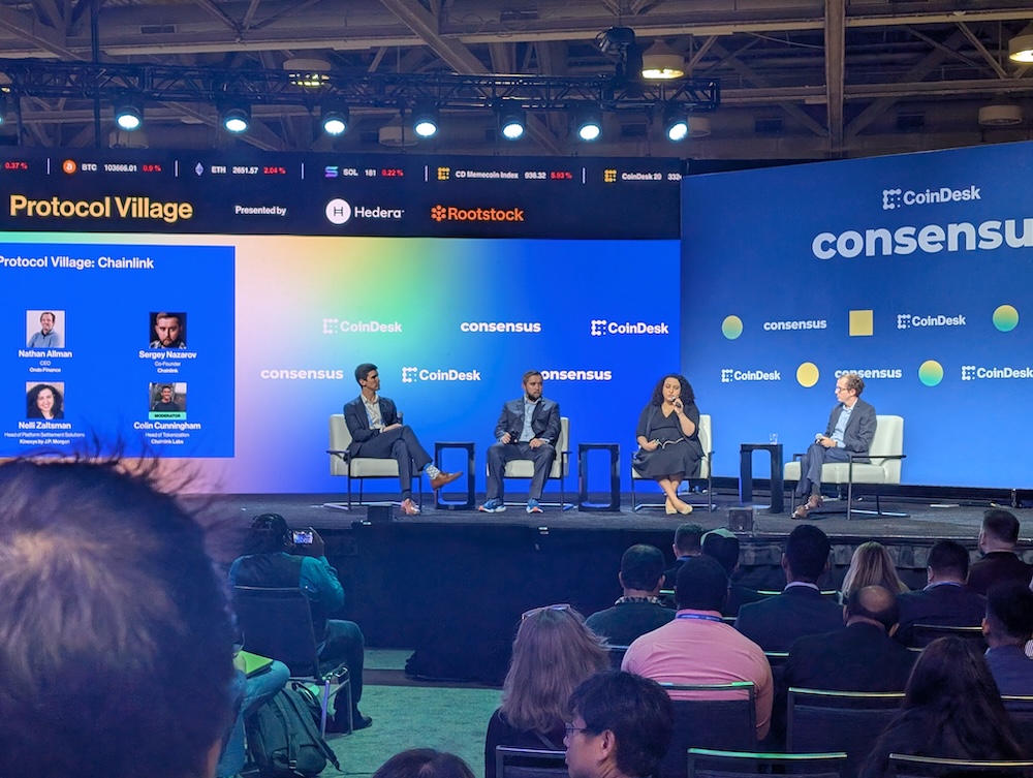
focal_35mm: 49
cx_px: 516
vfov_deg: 29.7
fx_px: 1464
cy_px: 389
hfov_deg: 38.9
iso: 31
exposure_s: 1/60
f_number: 1.68
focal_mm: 6.9
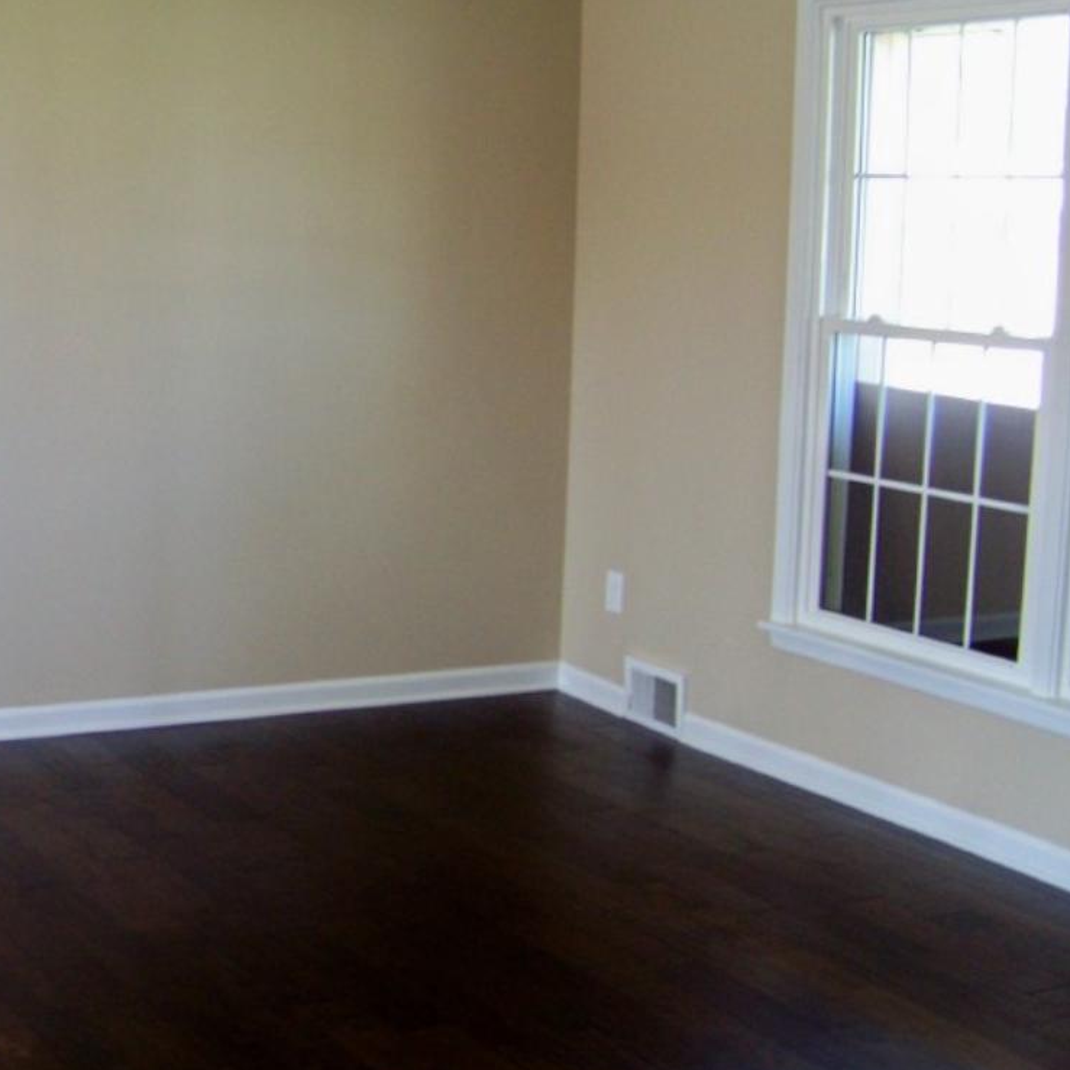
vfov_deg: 27.7
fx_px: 2168
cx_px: 148
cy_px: 524
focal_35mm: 62
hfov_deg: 26.9
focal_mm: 5.85
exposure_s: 1/30
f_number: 2.8
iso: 139
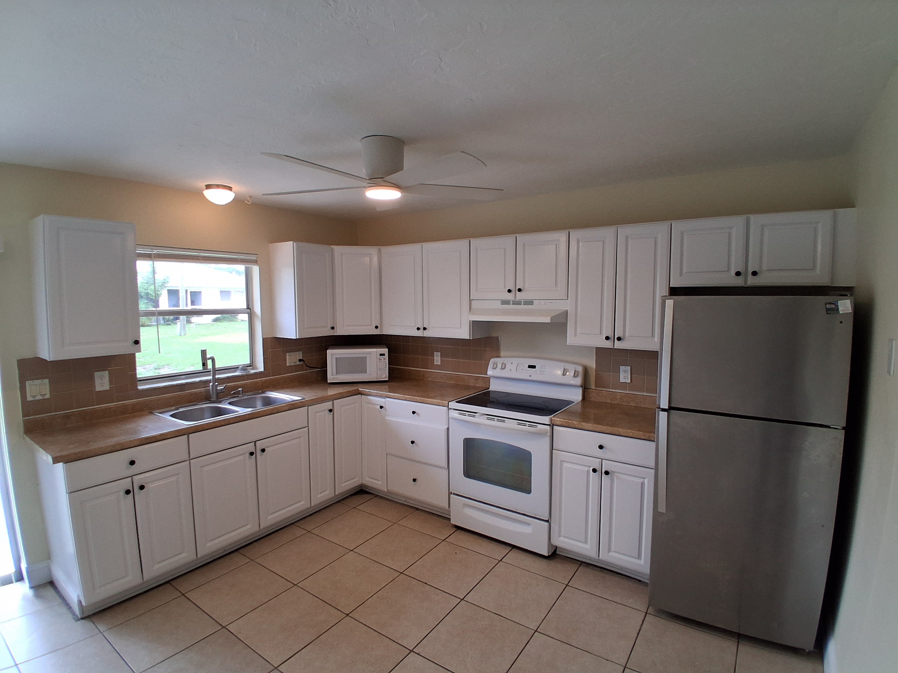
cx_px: 449
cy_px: 336
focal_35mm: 17
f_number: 2.2
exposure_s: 1/120
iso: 100
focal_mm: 1.4
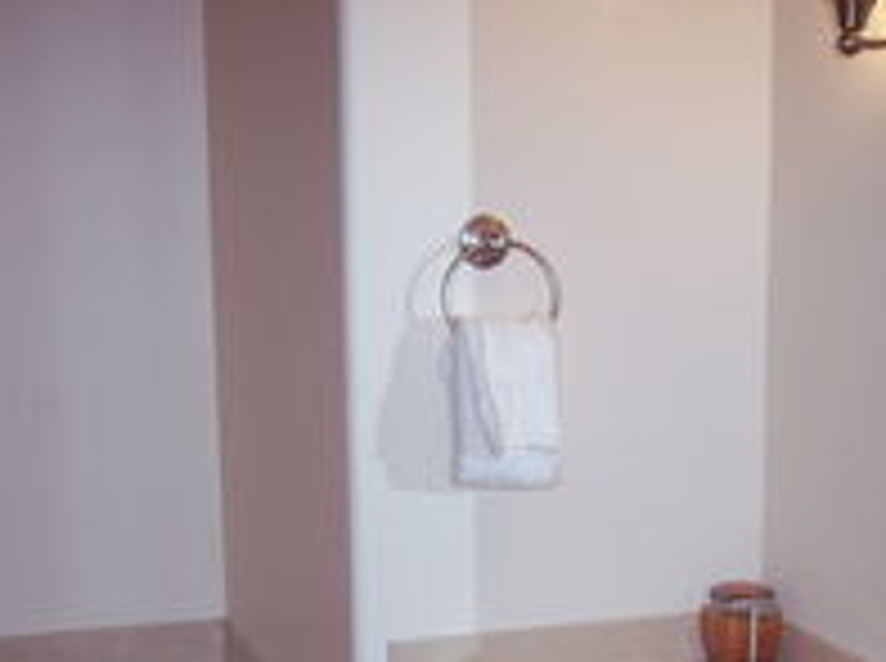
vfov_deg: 19.8
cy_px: 572
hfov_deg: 26.7
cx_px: 423
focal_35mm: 73
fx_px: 1865
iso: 100
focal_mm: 8
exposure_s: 1/60
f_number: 2.8
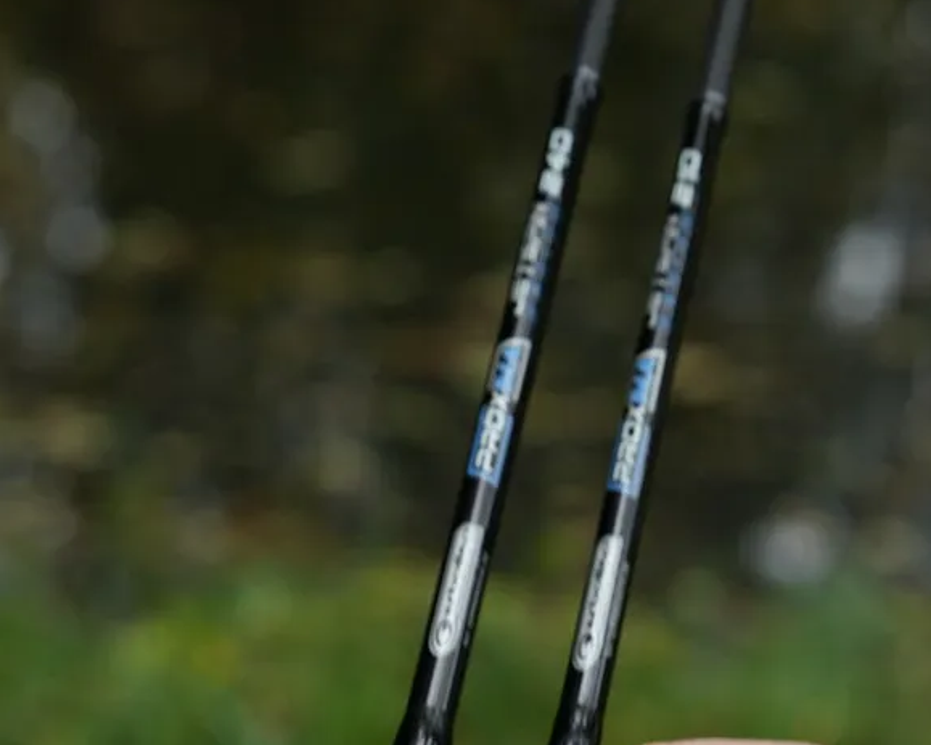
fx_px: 4491
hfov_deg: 11.8
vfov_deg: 9.4
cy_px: 687
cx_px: 424
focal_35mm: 163
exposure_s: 1/250
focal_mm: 67
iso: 800
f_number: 4.5
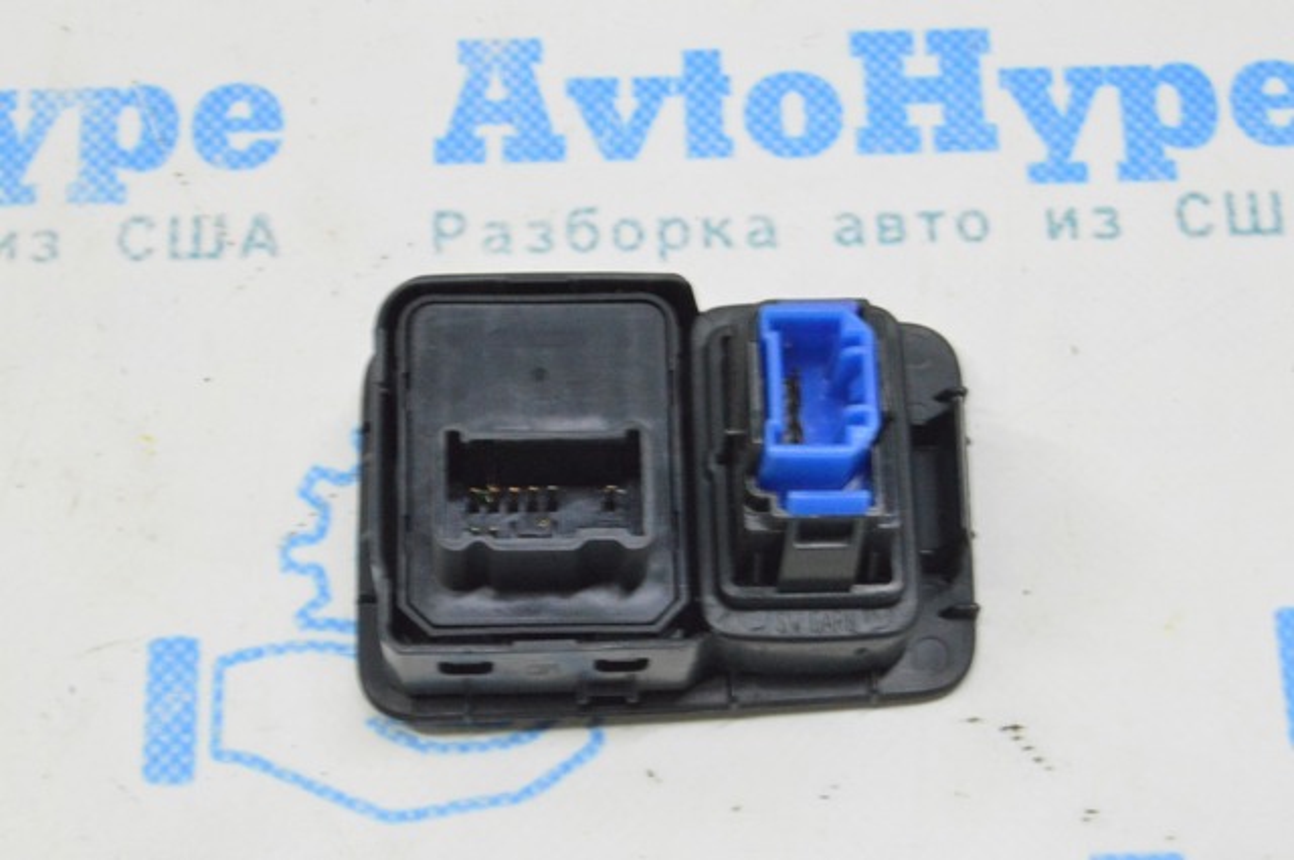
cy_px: 430
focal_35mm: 82
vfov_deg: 16.5
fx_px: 2962
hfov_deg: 24.6
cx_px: 647
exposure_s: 1/15
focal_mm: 55
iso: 6400
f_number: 20
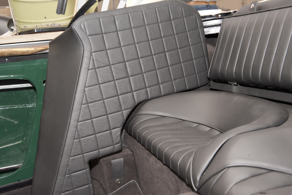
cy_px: 98
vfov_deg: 33.4
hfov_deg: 48.5
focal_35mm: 40
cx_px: 146
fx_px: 324
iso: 3200
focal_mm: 40
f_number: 9
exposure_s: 1/50
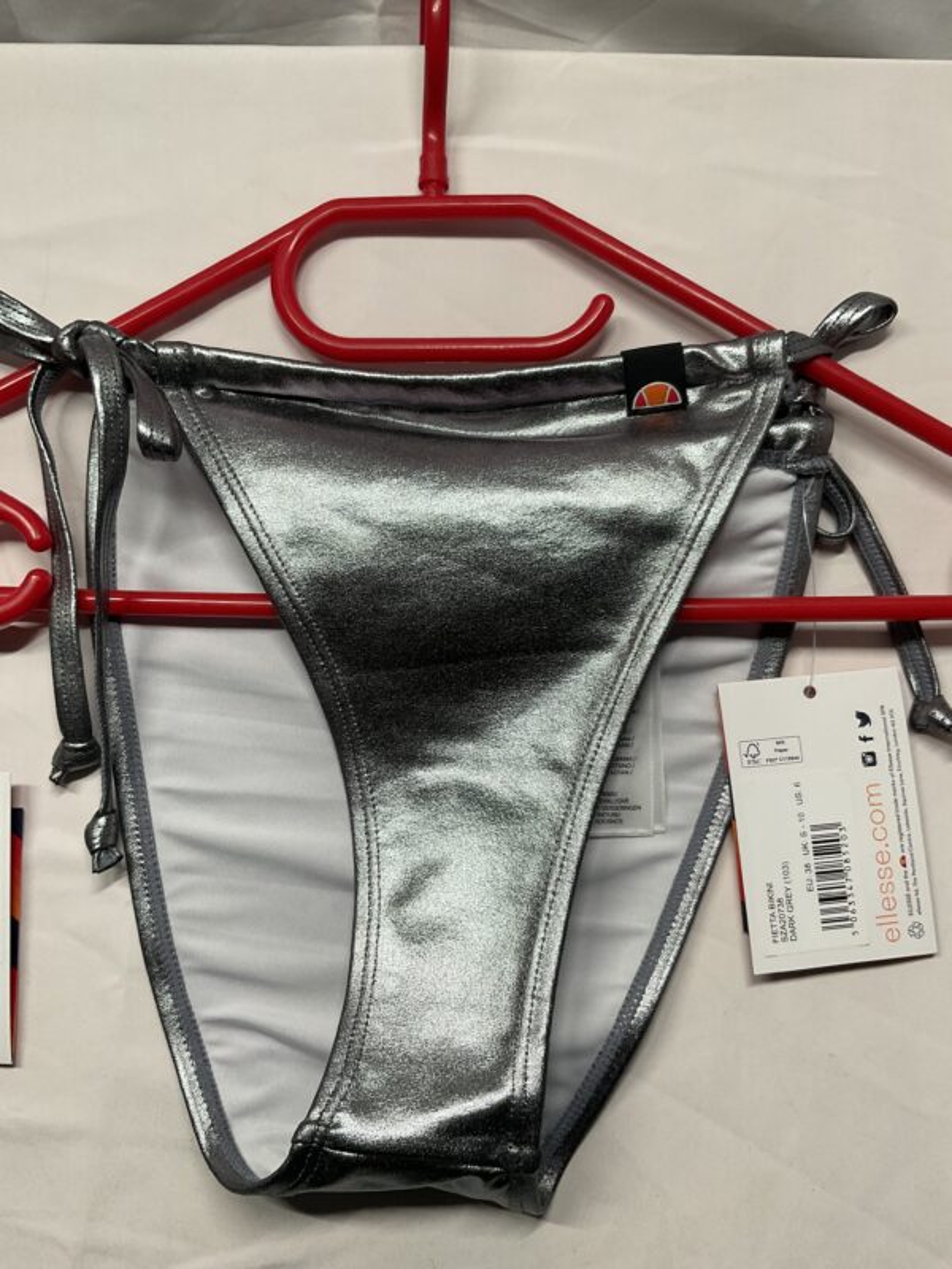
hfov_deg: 48.2
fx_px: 1063
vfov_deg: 61.7
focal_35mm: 29
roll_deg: -0.7
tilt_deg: -29.3
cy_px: 634
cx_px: 476
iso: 64
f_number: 1.8
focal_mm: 3
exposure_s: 1/117
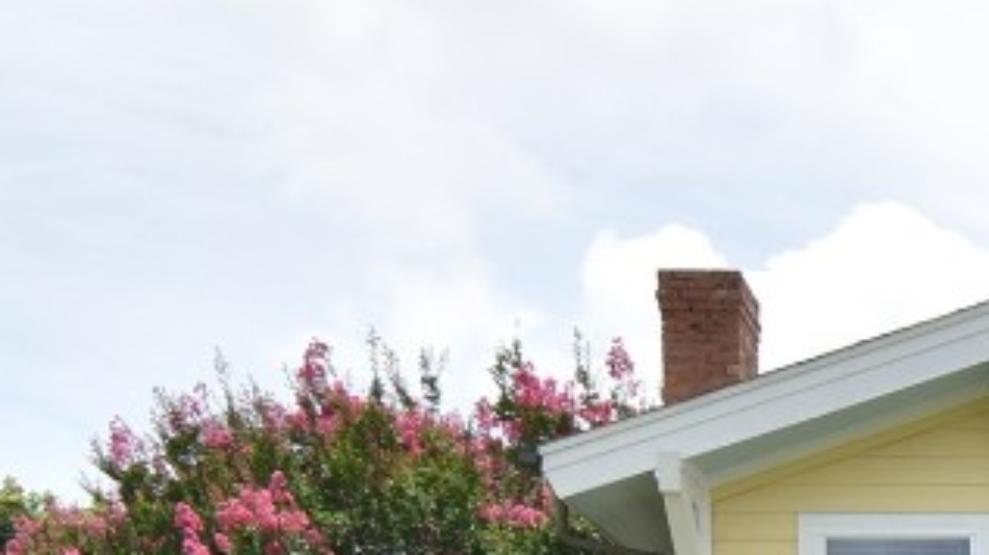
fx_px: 2988
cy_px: 1160
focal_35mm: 114
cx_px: 1446
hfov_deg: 17.1
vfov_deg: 9.8
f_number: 9
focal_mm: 20
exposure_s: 1/320
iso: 200
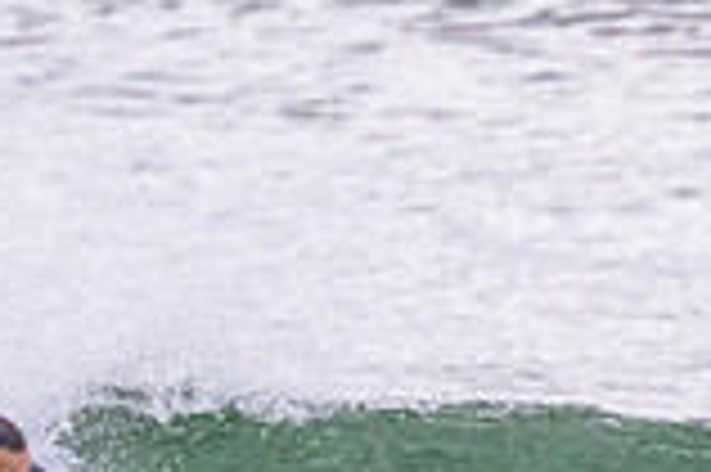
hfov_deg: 0.7
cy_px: 681
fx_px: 57965
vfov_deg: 0.5
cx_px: 126
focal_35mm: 2938
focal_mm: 800
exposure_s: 1/2000
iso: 3200
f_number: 11
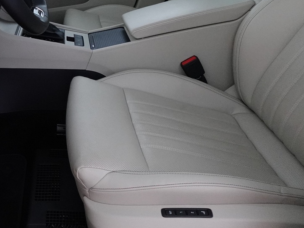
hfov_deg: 41.2
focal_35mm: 43
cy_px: 73
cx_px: 45
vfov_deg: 33.3
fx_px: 378
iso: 1600
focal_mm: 7.6
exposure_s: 1/80
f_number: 2
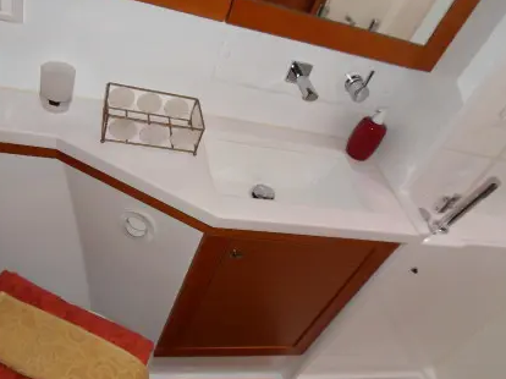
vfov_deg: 48.2
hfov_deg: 61.6
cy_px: 193
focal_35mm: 29
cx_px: 235
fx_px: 424
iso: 200
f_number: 3.3
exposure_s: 1/30
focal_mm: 4.2
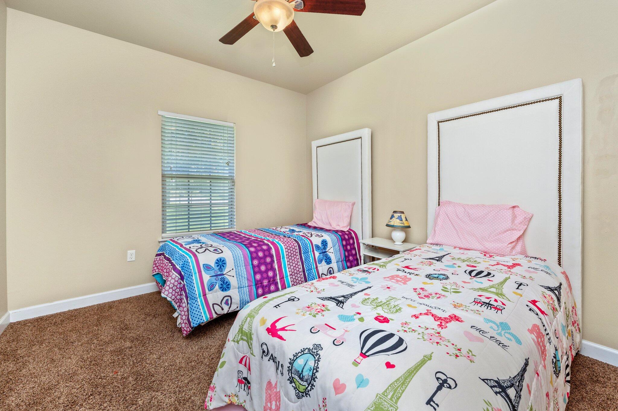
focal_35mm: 14
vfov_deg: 81.1
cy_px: 206
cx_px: 309
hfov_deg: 104.3
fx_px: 240
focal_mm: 14
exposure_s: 1/30
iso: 500
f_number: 9
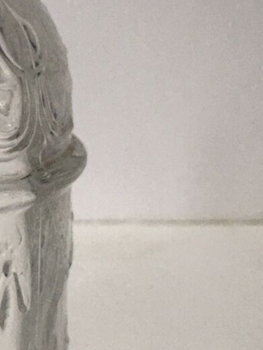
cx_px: -134
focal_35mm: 113
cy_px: 156
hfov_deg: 12.5
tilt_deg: -11.4
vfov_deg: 17.4
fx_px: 1144
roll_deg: -0.4
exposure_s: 1/33
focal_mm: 4.15
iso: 40
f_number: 2.2
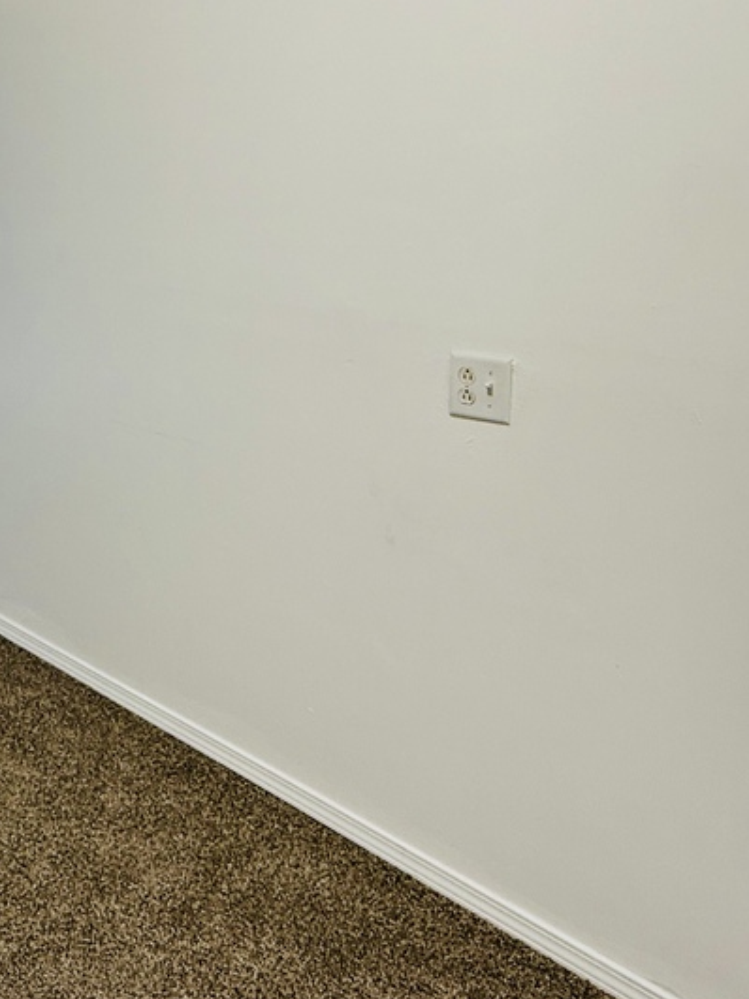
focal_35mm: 38
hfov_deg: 35.7
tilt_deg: -14.2
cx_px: 88
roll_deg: +1.1
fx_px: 1097
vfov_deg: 48.8
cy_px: 414
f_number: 2.2
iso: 80
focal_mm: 2.22
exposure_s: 1/120
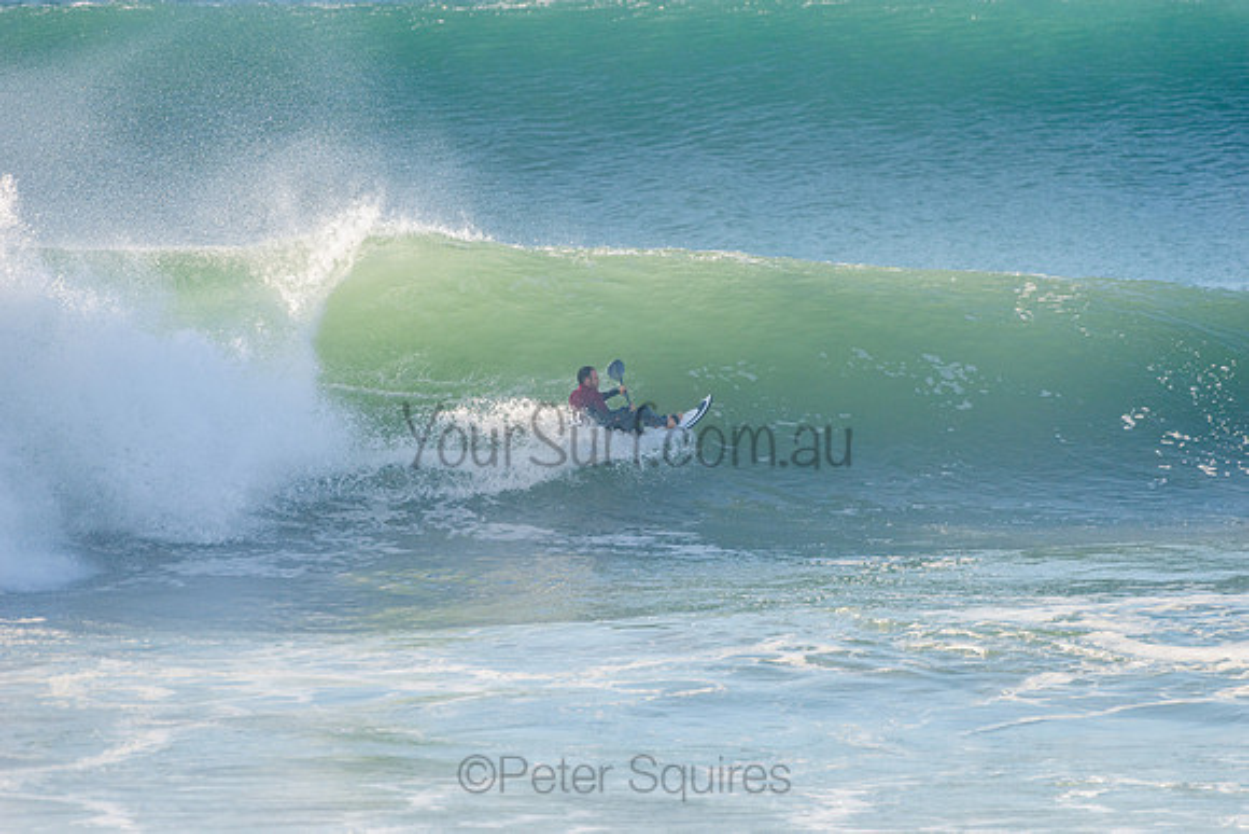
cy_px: 417
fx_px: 17350
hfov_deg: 4.1
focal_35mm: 500
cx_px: 624
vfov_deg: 2.8
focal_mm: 500
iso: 280
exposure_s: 1/1600
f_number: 5.6
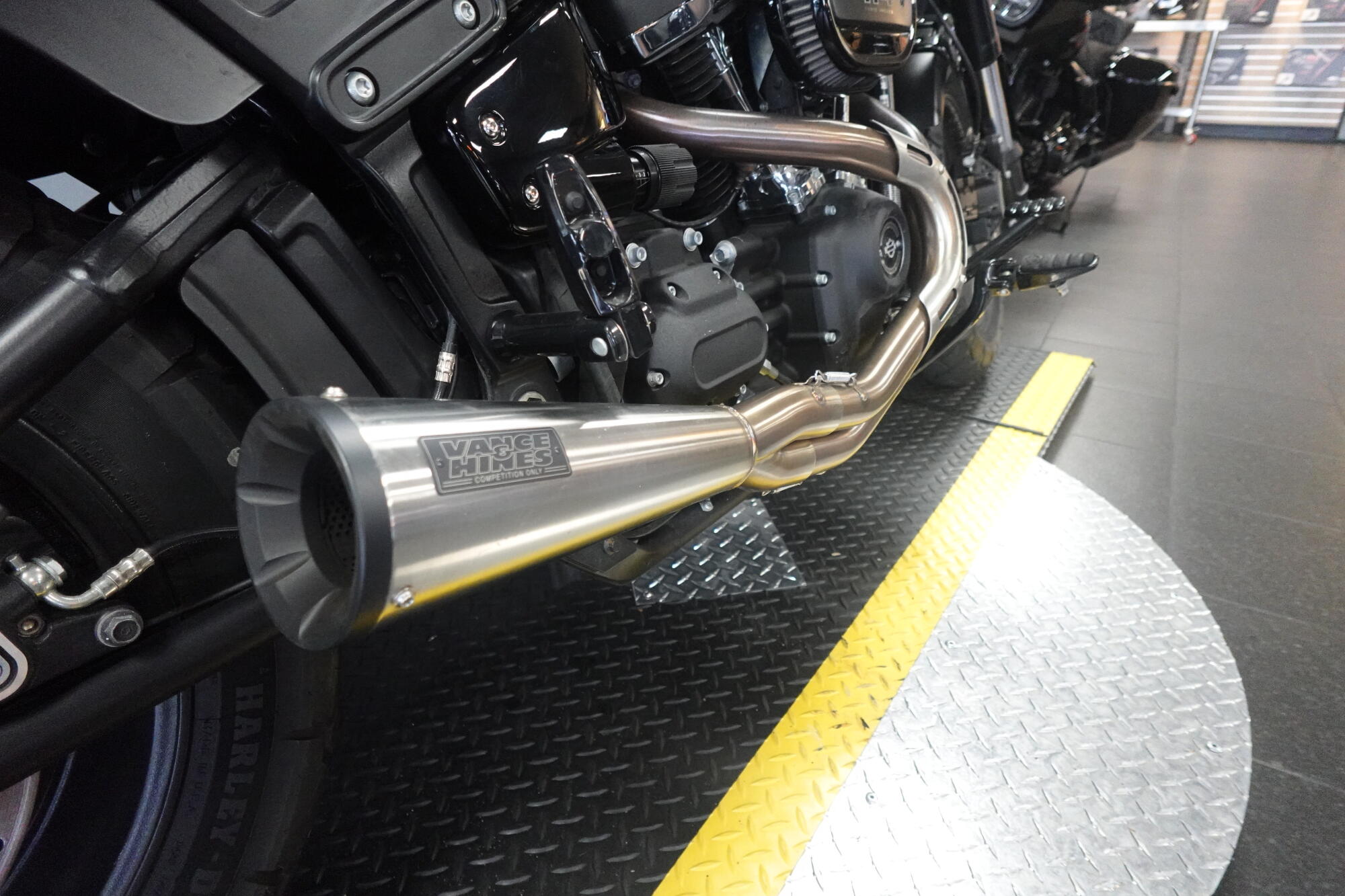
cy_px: 448
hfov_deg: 84.0
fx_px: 747
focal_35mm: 20
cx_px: 672
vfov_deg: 61.9
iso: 2500
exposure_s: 1/250
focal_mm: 7.6
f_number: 2
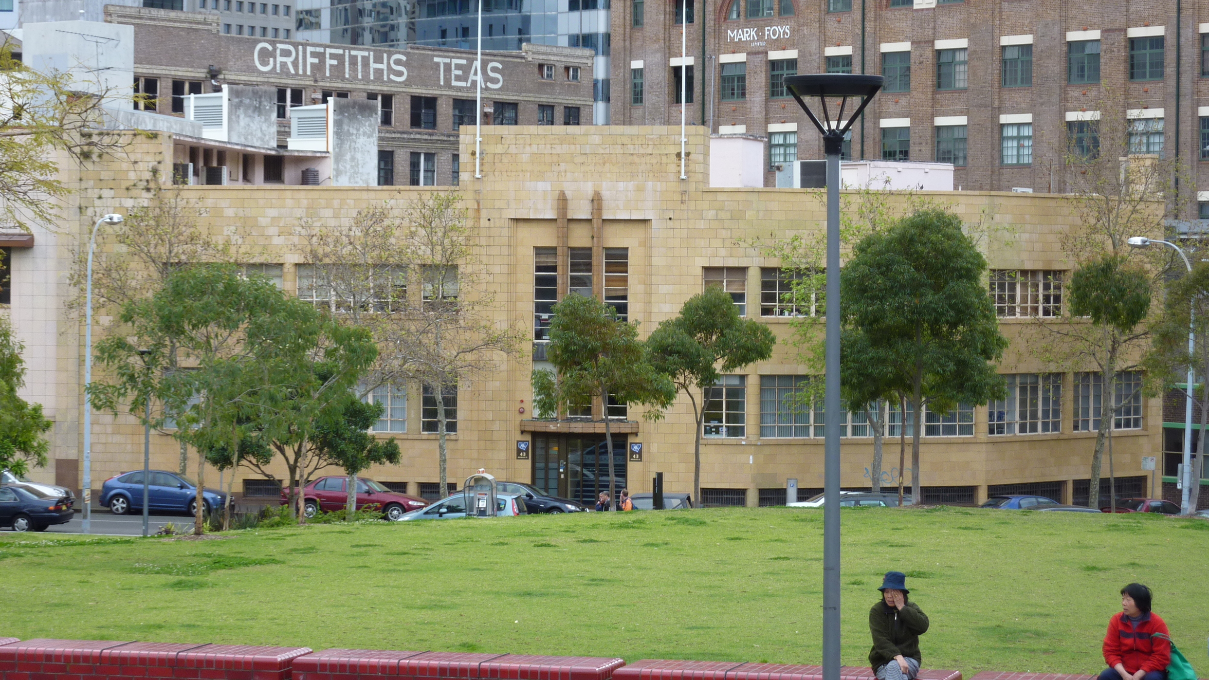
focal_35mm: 91
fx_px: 2917
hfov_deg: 23.4
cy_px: 272
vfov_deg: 13.3
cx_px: 605
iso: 80
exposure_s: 1/80
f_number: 4.2
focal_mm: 13.7
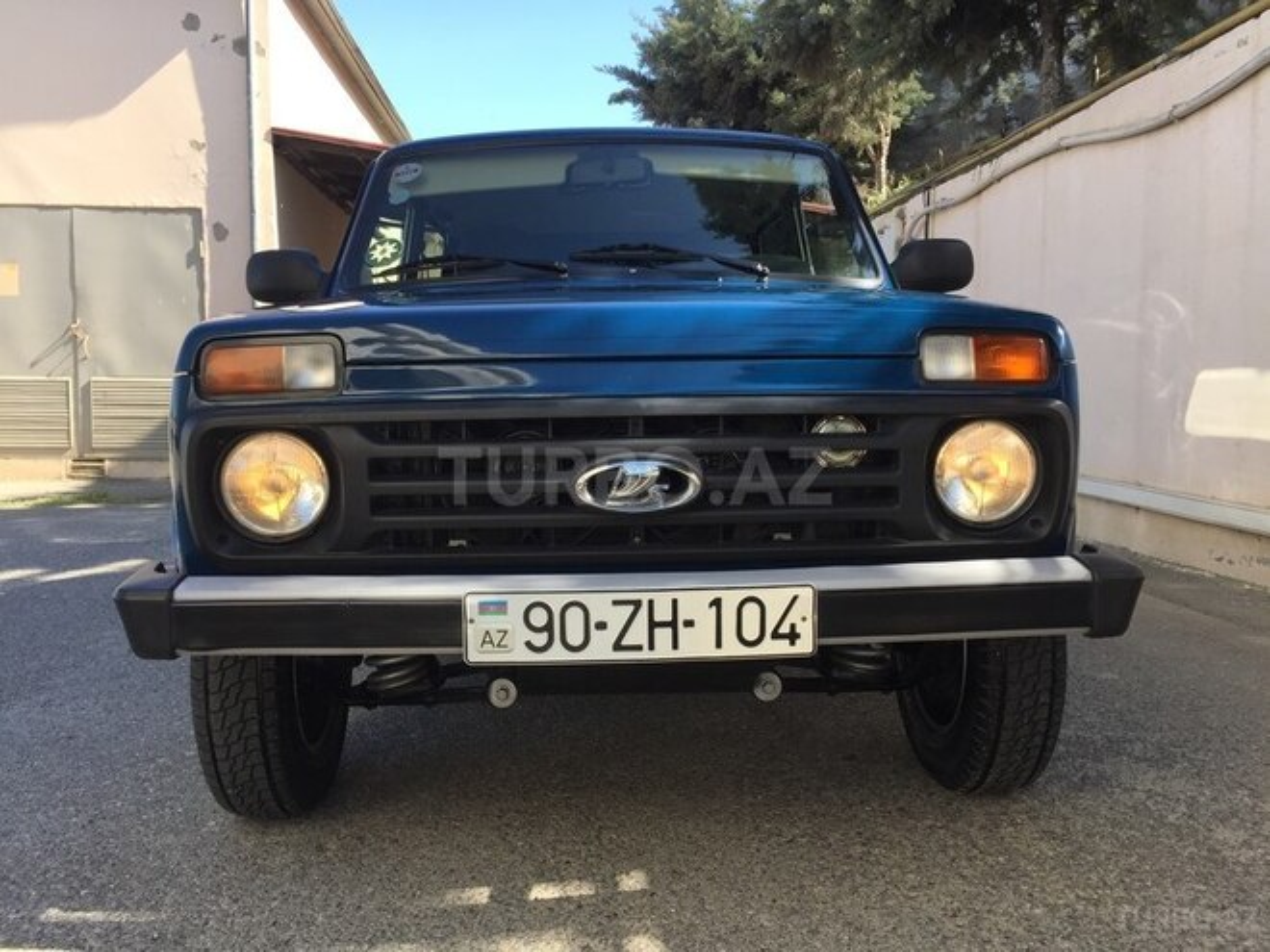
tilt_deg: -5.3
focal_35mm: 29
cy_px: 476
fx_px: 1064
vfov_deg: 48.2
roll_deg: -0.2
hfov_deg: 61.7
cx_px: 635
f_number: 2.2
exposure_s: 1/527
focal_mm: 4.15
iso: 32
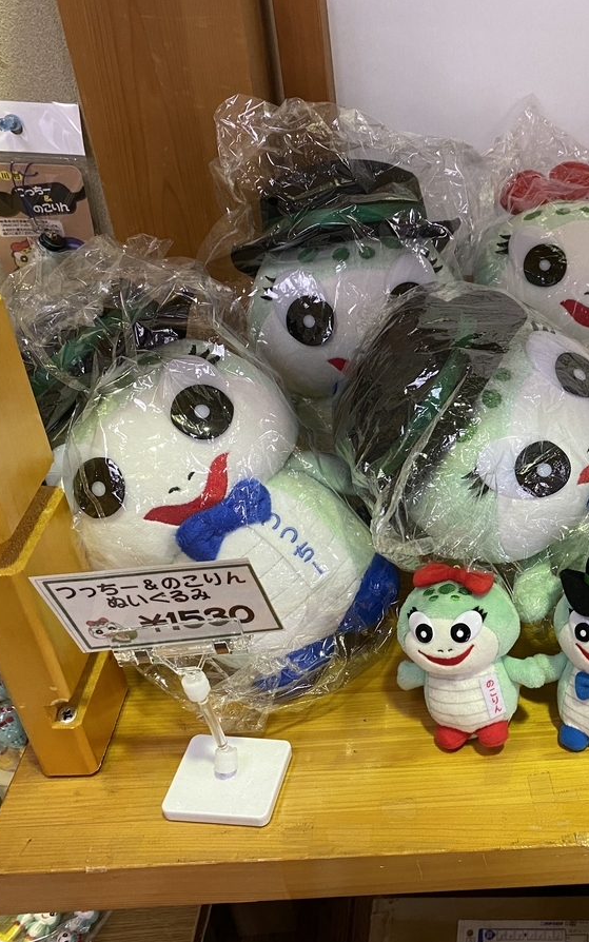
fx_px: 950
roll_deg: -3.5
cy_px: 471
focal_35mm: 37
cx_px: 583
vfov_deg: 52.7
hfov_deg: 31.9
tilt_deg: -36.5
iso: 160
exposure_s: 1/60
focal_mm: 4.25
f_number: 1.8
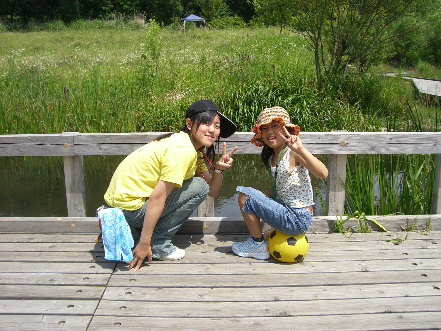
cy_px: 166
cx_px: 220
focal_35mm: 38
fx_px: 484
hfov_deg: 49.0
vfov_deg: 37.7
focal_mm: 6.2
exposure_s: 1/500
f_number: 4.3
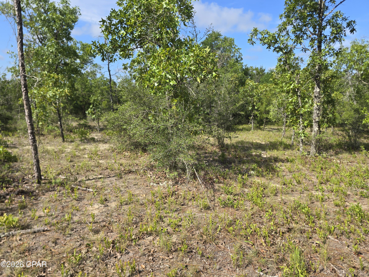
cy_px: 138
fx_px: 245
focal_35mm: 23
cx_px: 184
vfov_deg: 58.9
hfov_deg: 73.9
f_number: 1.7
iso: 12
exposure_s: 1/569
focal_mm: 6.3
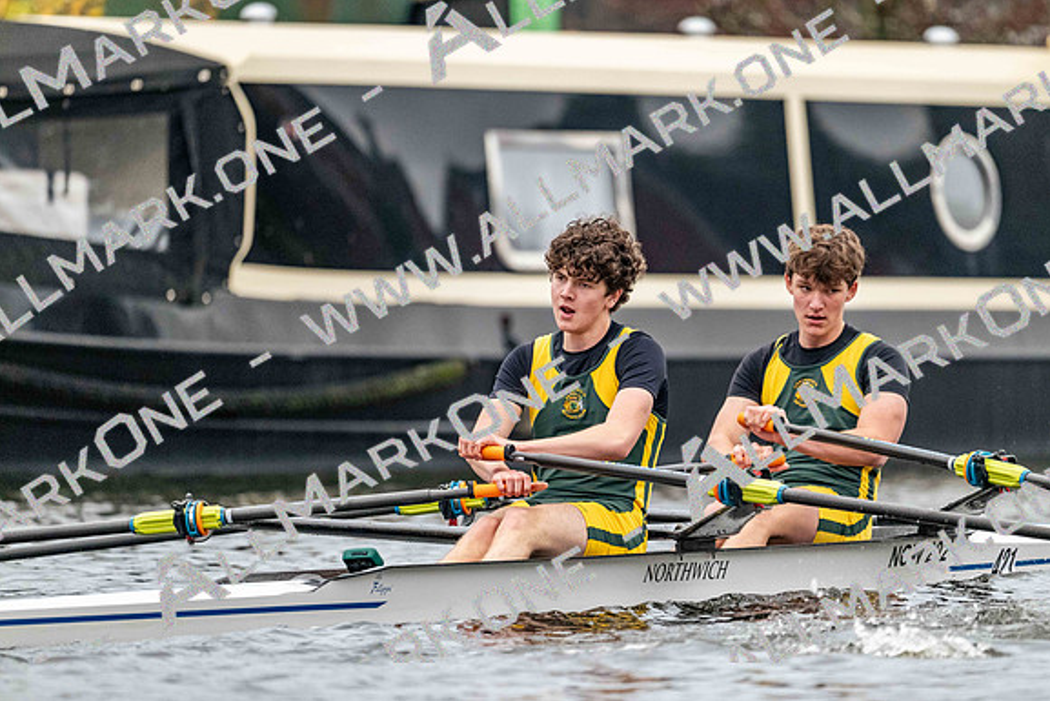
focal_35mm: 402
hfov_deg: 5.1
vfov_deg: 3.4
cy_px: 350
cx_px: 526
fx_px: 11727
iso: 4500
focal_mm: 400
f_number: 4.5
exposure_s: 1/2000
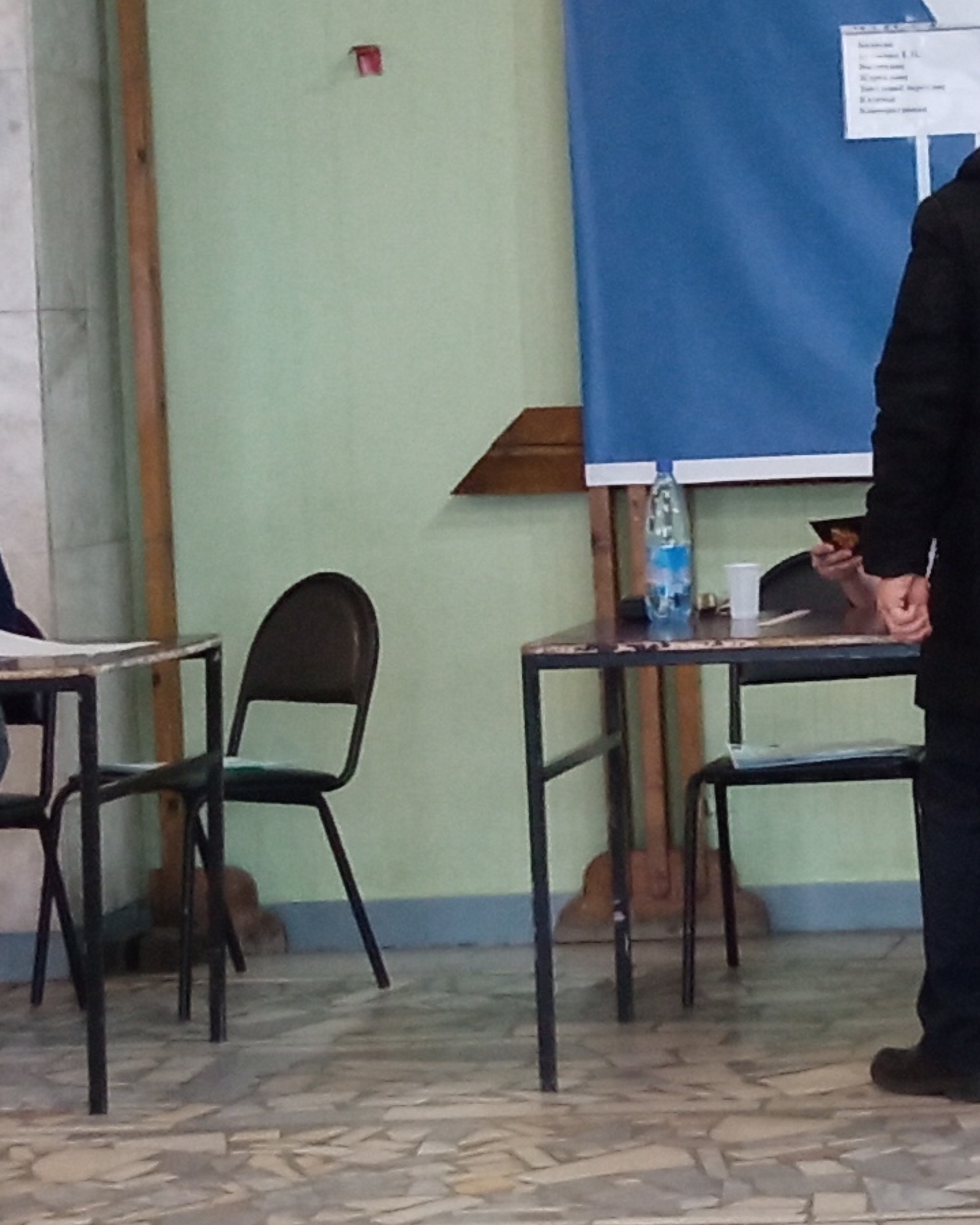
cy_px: 516
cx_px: 1043
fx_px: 4424
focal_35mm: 122
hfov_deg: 12.5
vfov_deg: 15.8
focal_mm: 3.79
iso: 897
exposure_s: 1/25
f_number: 2.2
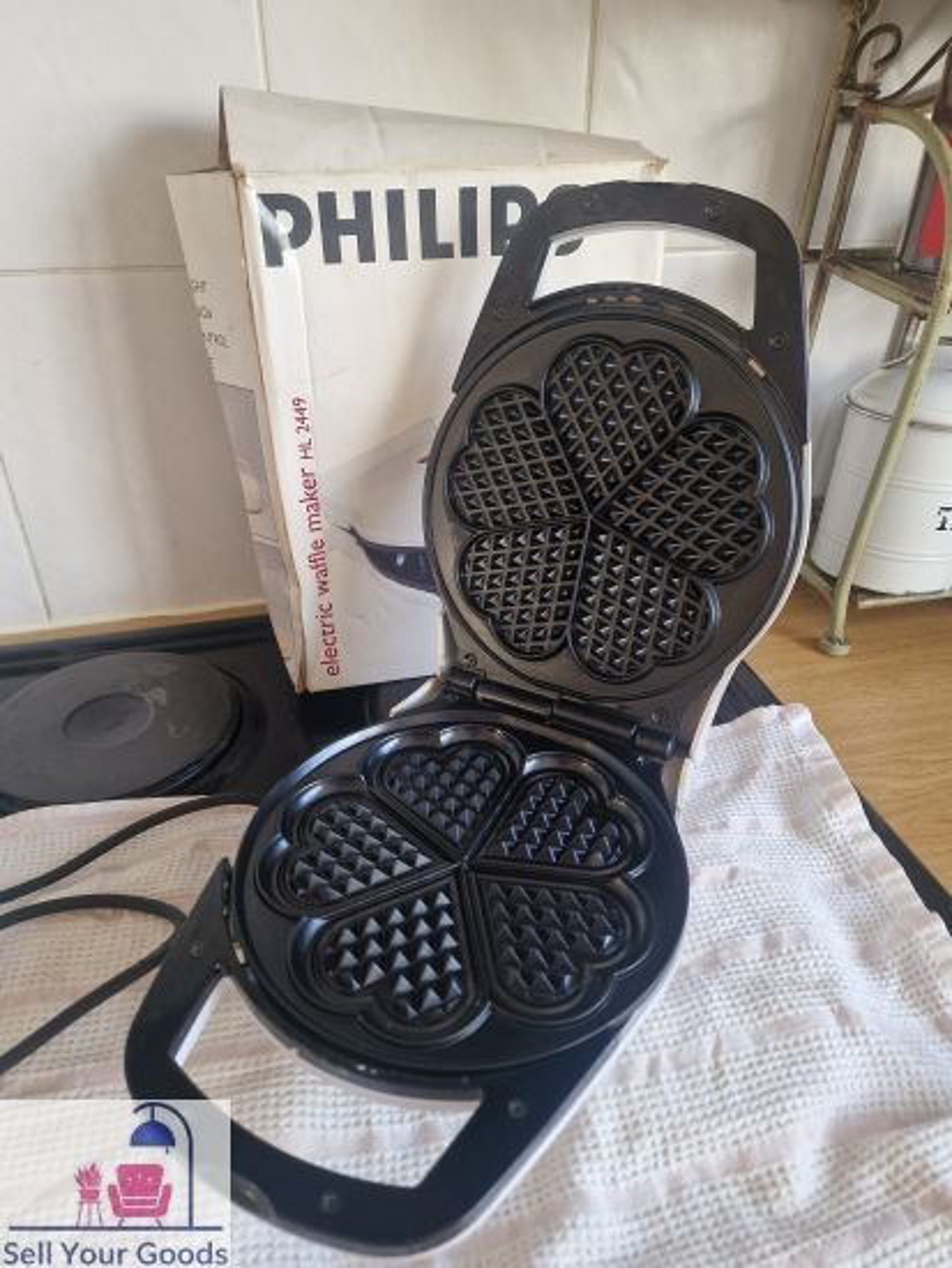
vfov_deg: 73.9
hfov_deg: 58.9
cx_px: 476
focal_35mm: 23
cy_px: 634
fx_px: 843
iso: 50
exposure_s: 1/120
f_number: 1.8
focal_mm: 6.4
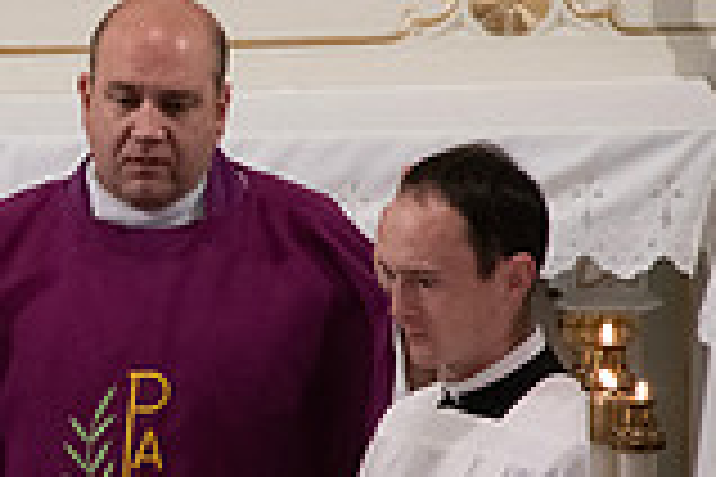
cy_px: 295
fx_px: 21816
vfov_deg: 1.3
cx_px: -459
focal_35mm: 1097
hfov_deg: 1.9
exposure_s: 1/100
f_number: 9
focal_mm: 300
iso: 4000
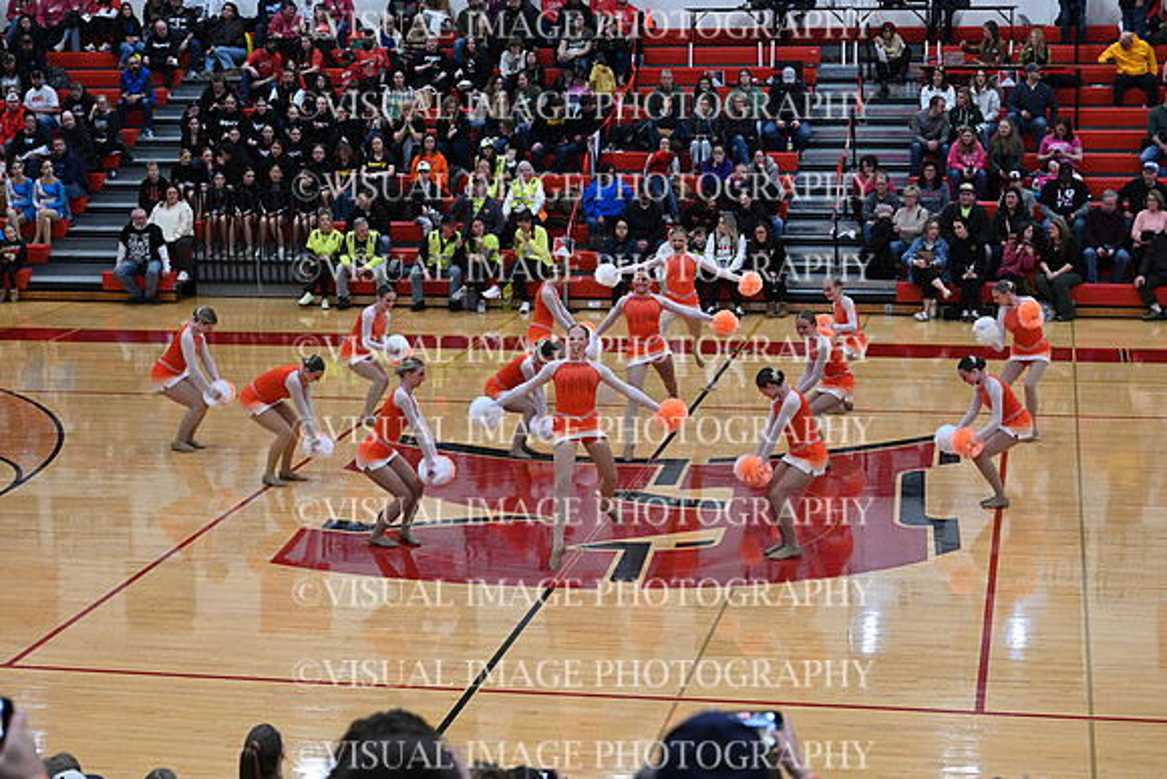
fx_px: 2270
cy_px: 390
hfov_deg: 28.8
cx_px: 584
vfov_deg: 19.5
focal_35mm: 70
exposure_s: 1/400
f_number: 4
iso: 4000
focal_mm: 70
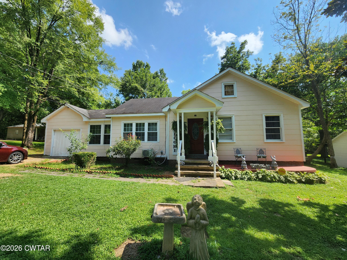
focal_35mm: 13
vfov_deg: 89.9
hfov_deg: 106.2
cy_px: 130
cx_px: 174
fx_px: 130
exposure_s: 1/1493
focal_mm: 2.2
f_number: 2.2
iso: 50
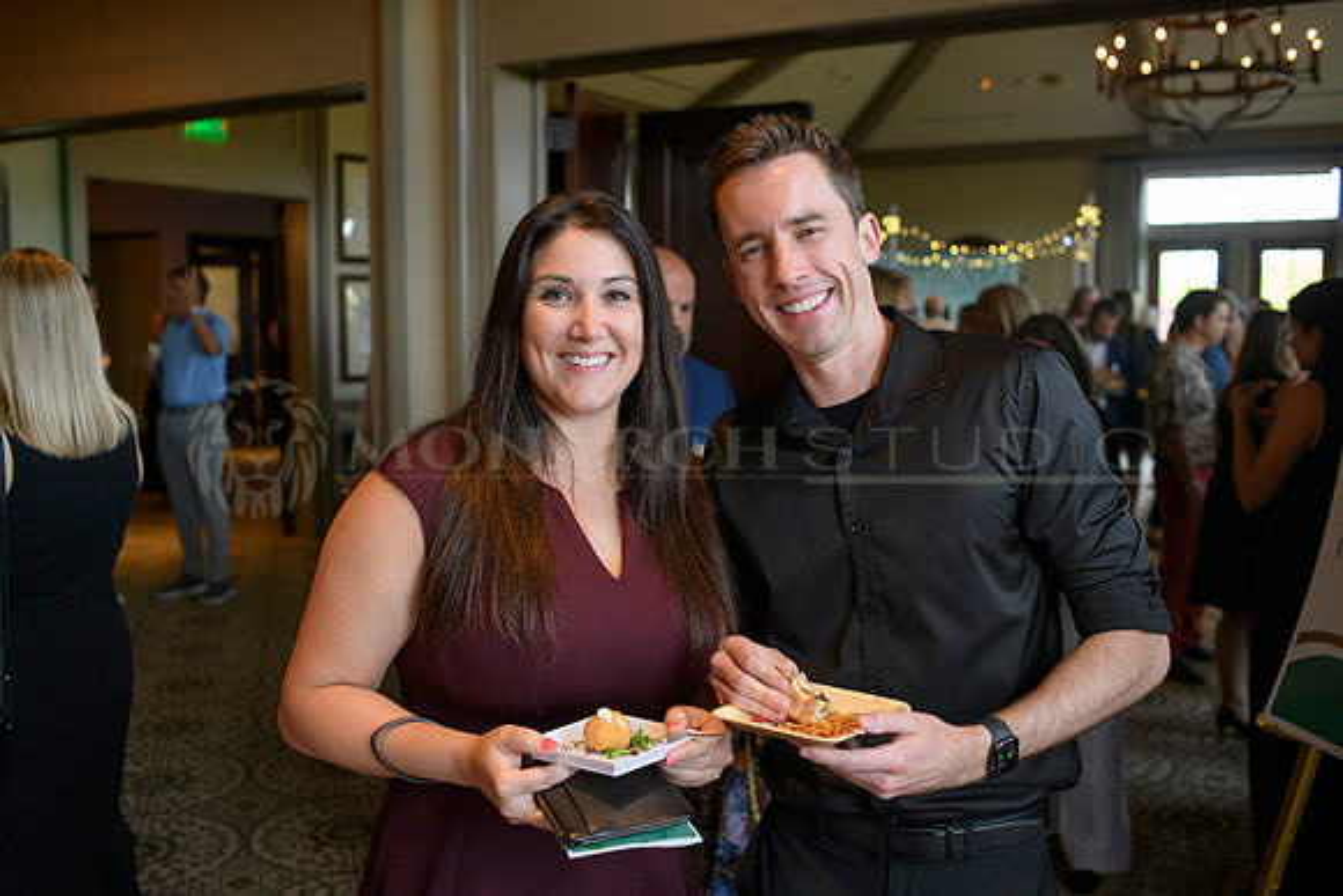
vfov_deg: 37.9
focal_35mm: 35
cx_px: 672
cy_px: 448
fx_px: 1306
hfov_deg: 54.4
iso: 1000
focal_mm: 35
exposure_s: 1/125
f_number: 3.5
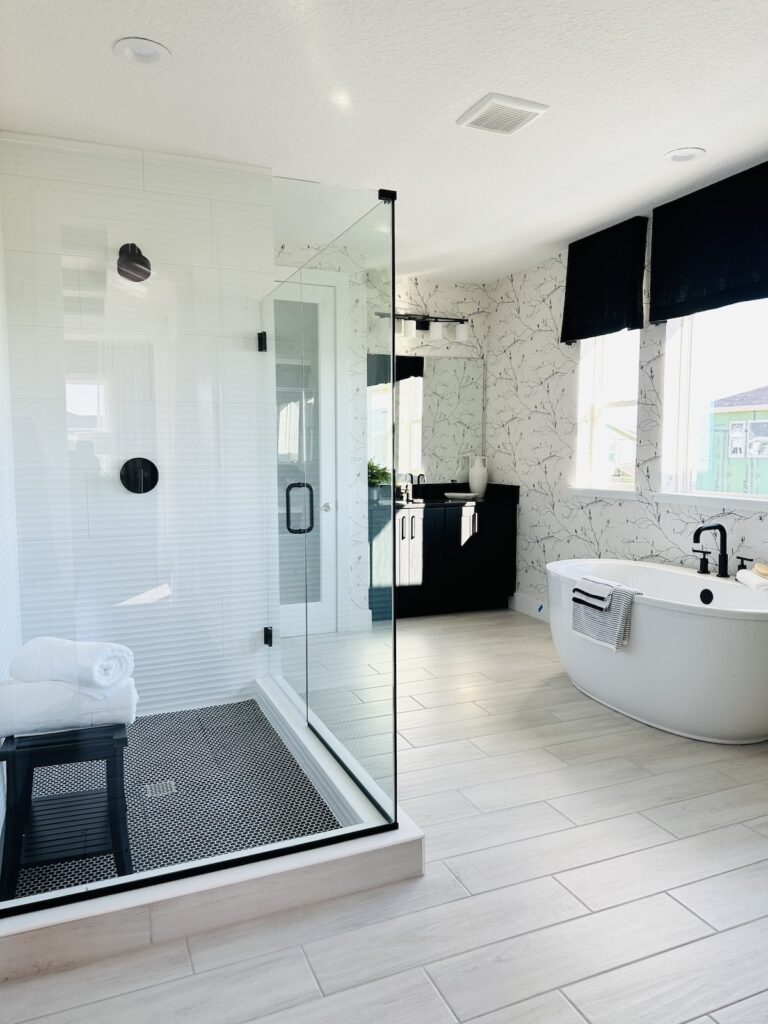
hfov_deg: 56.8
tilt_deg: -6.0
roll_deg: +0.7
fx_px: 710
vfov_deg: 71.6
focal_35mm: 24
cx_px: 384
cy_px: 512
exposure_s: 1/123
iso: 64
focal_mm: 6.86
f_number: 1.78
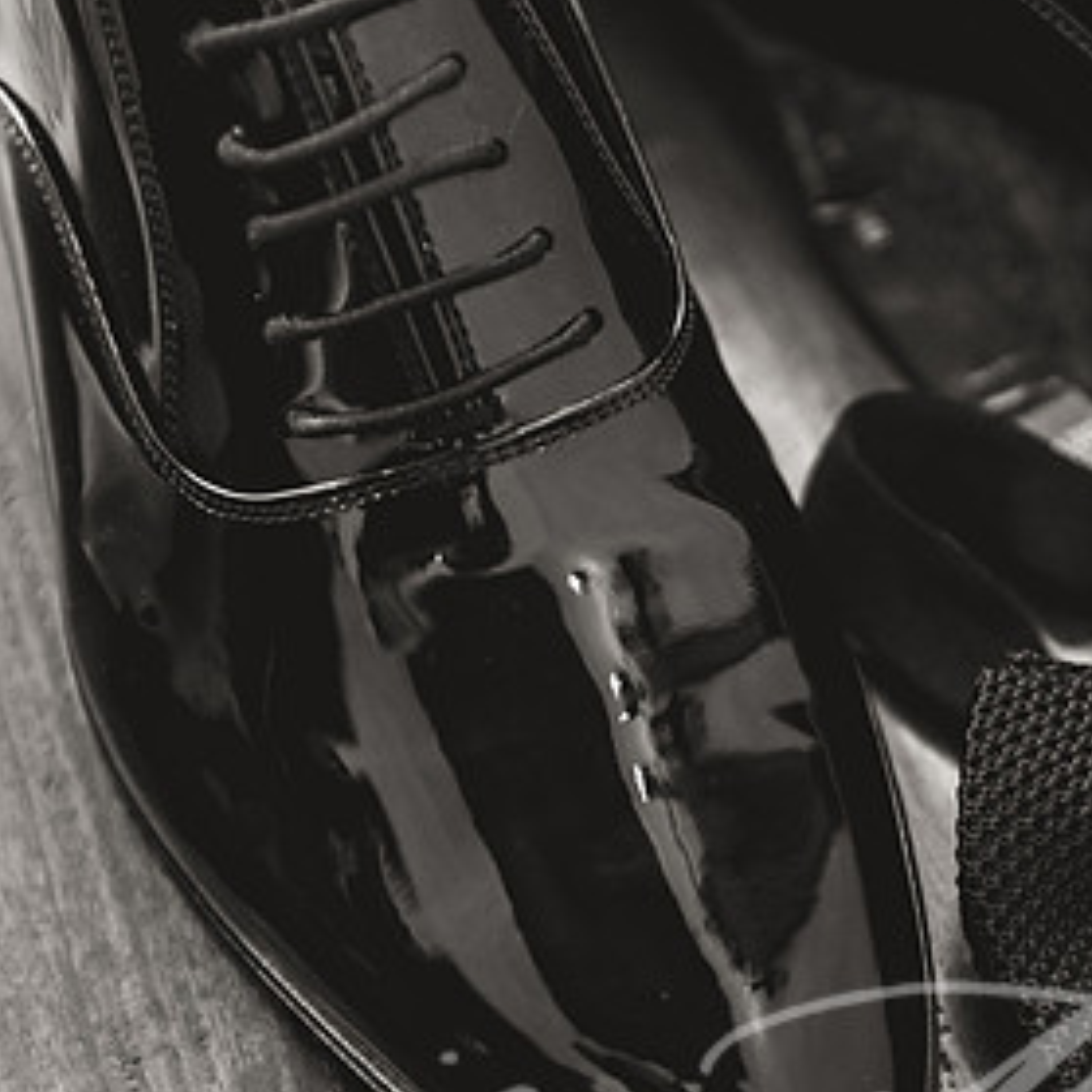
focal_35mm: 99
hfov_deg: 17.2
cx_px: 1088
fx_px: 3533
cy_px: 695
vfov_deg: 17.5
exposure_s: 1/160
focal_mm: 56
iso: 640
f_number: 2.8
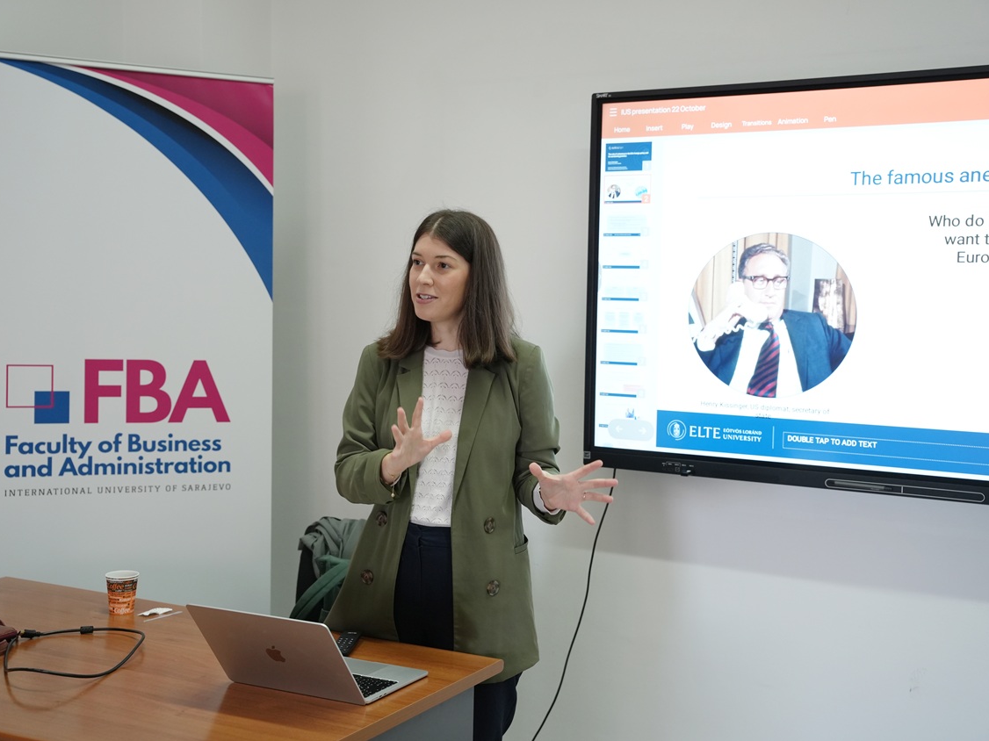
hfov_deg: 39.9
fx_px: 1361
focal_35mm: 48
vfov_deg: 30.5
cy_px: 367
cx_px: 486
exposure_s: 1/125
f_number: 4
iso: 1250
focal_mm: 43.6
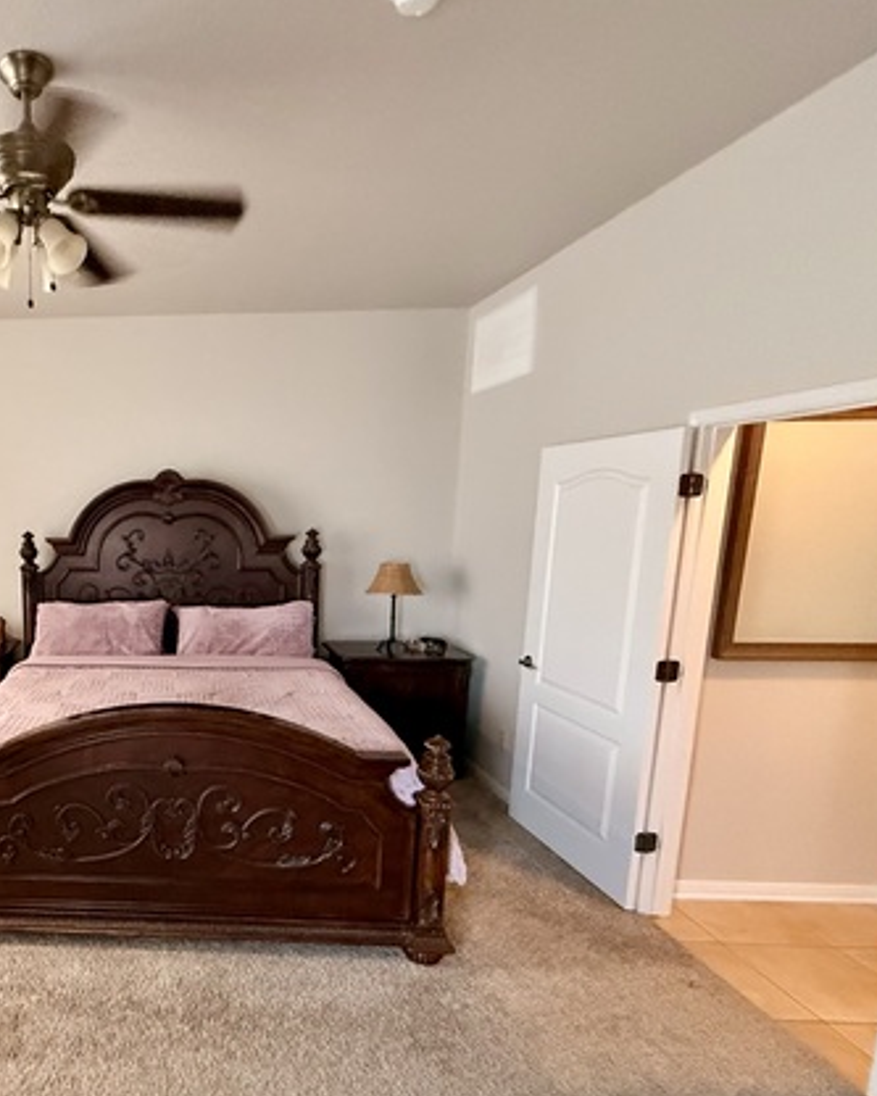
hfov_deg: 57.8
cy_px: 611
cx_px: 116
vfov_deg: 77.3
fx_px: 681
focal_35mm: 21
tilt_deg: -8.9
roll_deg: +0.1
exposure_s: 1/60
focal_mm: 2.22
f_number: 2.2
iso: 800
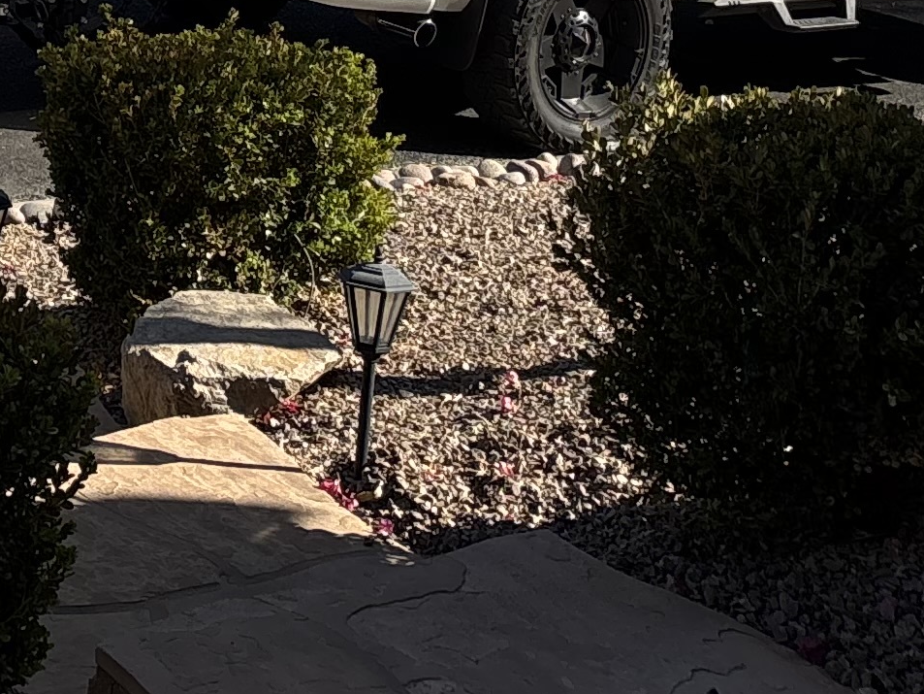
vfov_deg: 12.5
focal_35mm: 110
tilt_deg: -3.5
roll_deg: -2.0
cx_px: -281
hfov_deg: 16.8
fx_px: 2937
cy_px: -488
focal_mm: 5.96
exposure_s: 1/2710
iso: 50
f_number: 1.6
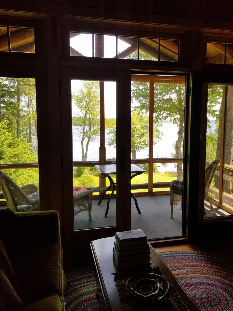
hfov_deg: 53.1
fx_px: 233
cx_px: 116
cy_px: 156
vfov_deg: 67.3
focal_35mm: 26
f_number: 1.7
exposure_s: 1/318
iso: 50
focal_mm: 4.25
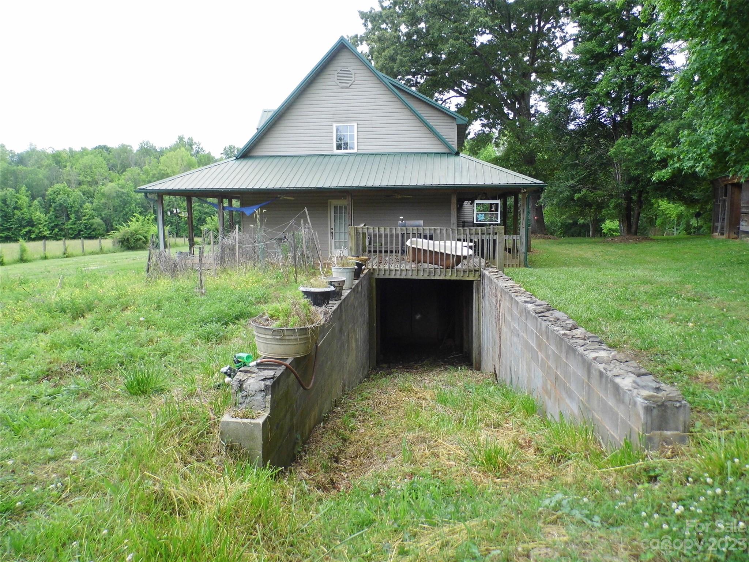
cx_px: 374
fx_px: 541
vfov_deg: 54.9
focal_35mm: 25
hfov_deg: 69.4
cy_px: 281
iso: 100
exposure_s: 1/60
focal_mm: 4.46
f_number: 3.1
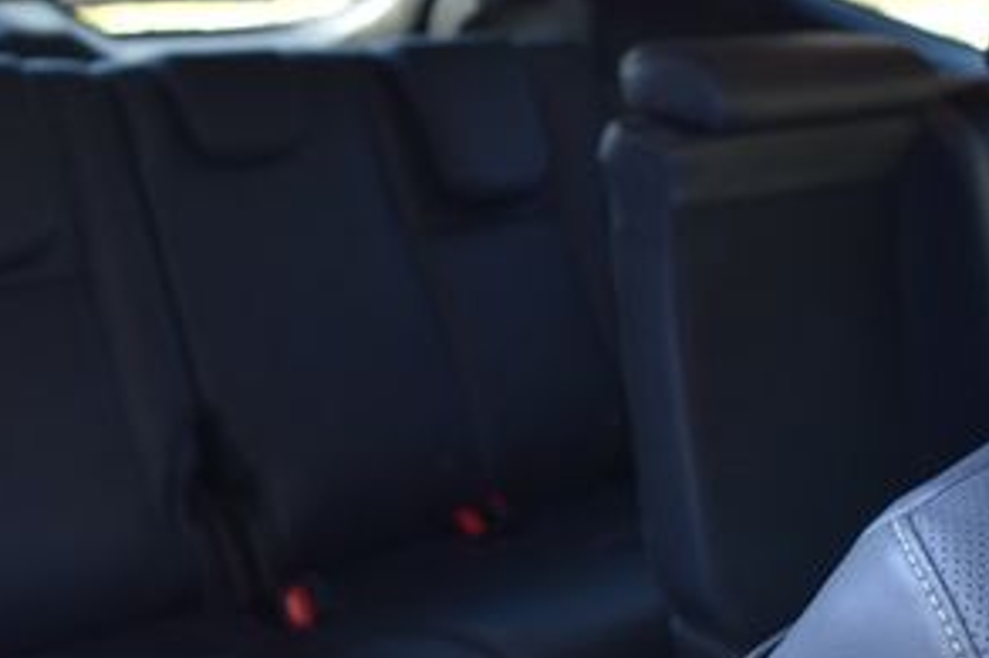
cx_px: 506
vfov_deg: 23.0
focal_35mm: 59
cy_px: 336
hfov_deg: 34.0
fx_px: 1620
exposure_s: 1/160
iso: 720
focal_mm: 18
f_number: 3.5
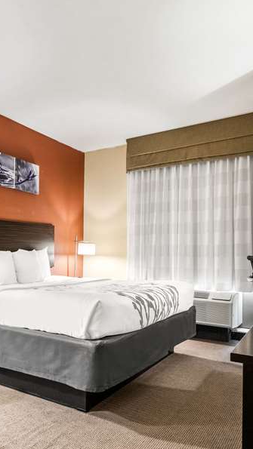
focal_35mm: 27
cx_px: 77
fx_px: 322
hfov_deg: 42.1
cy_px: 256
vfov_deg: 69.5
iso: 400
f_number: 7.1
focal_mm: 10
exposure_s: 1/3
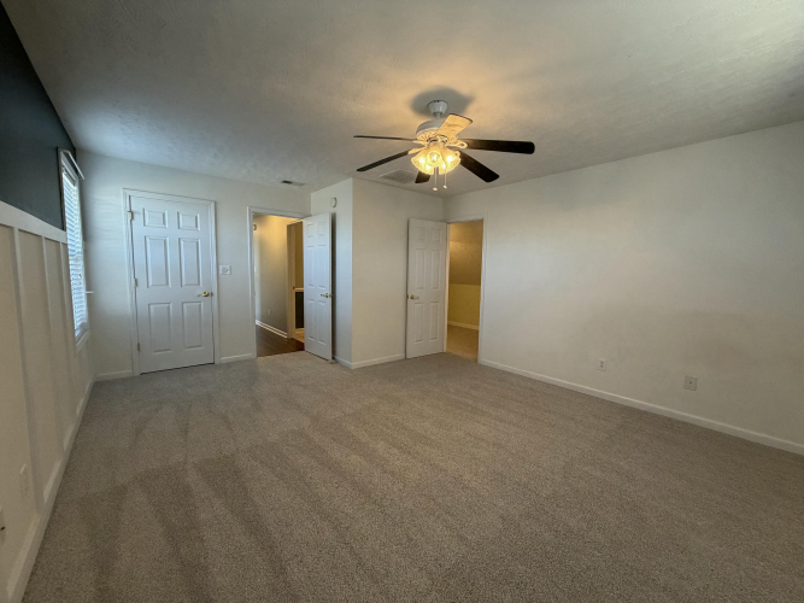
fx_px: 325
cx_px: 402
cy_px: 302
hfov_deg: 102.1
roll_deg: -1.5
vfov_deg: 85.7
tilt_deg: -5.6
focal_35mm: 14
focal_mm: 2.22
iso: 200
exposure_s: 1/60
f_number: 2.2
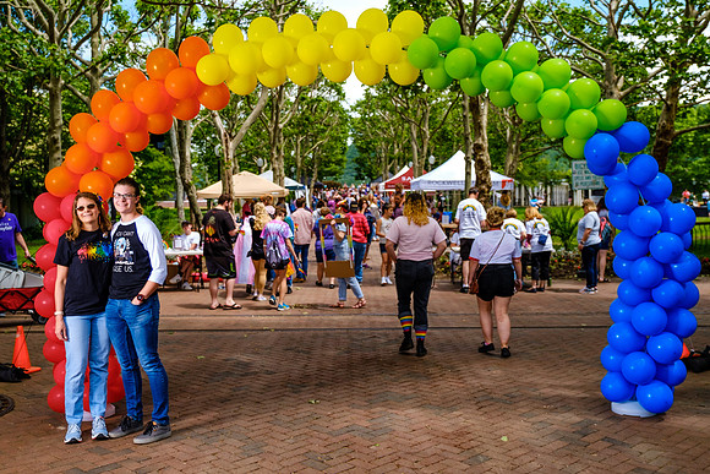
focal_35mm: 38
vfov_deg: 35.4
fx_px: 743
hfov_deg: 51.1
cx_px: 339
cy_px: 222
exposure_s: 1/1800
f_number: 2.8
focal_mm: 22
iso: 400
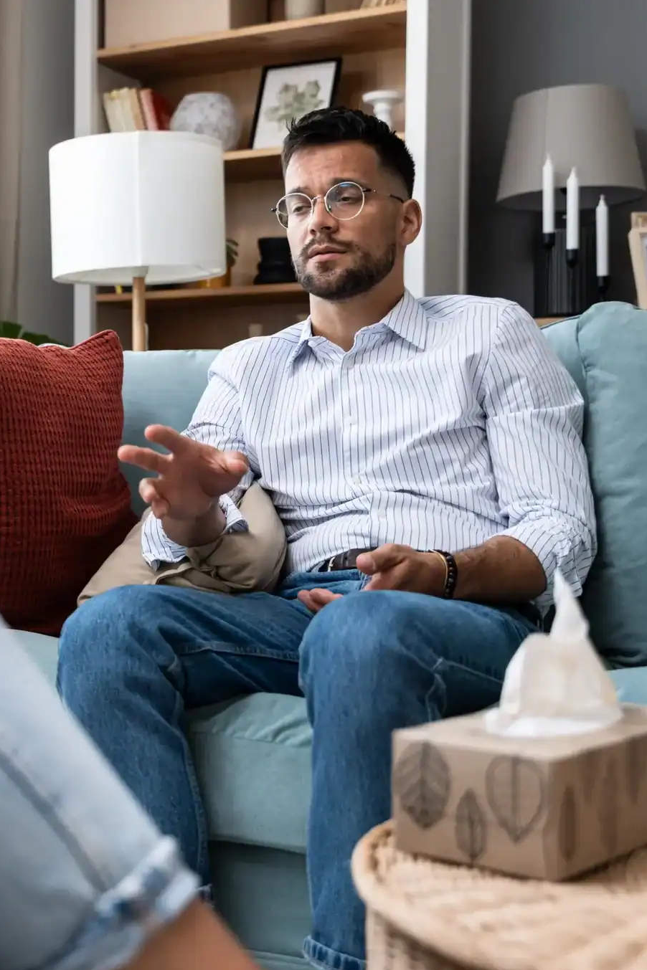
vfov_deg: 37.5
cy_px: 488
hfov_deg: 24.7
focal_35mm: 53
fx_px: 1429
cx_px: 45
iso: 125
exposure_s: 1/100
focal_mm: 35
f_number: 2.8
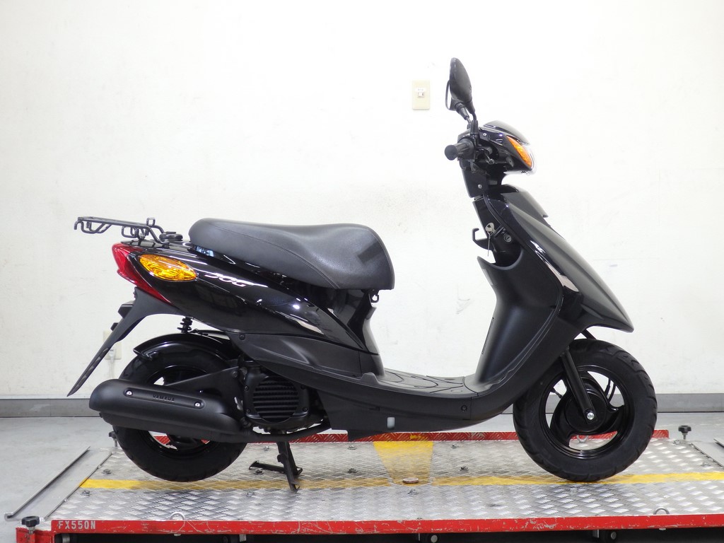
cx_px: 362
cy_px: 272
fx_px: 1129
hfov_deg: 35.5
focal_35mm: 54
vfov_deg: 27.0
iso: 250
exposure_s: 1/50
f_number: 4.1
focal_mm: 9.8
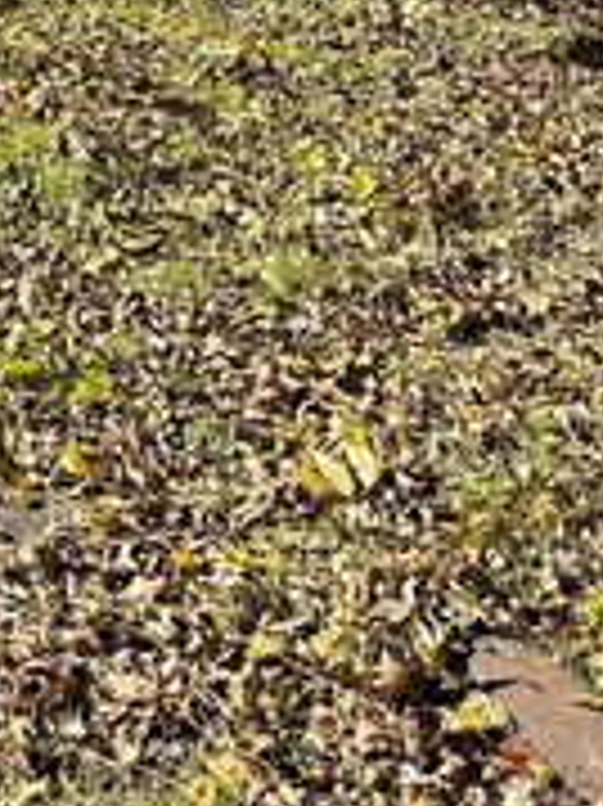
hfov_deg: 14.3
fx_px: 2256
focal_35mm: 97
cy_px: -471
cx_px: -266
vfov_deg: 17.7
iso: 32
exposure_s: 1/1513
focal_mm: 5.1
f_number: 1.6
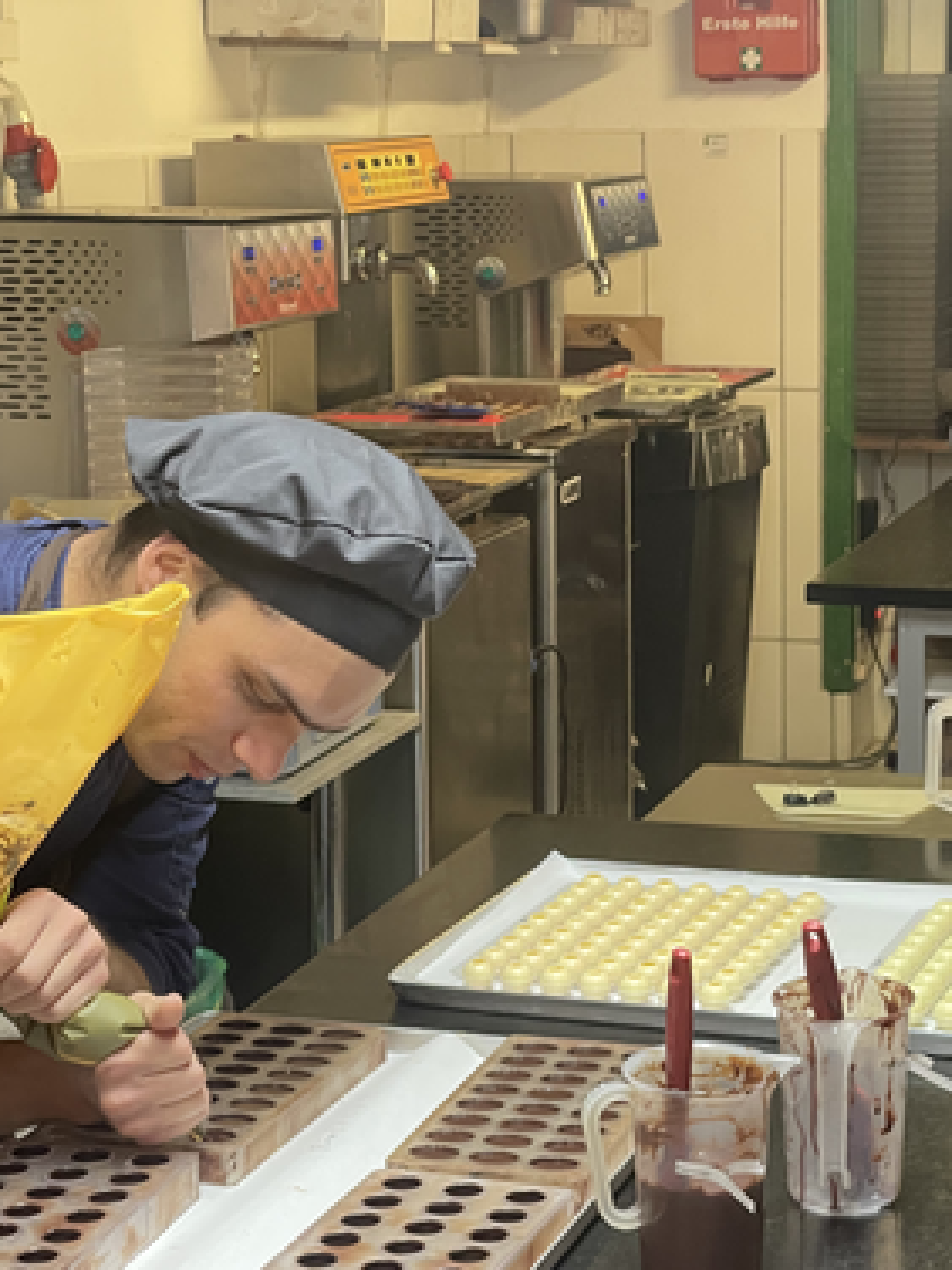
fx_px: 3044
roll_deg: +0.3
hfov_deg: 17.7
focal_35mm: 83
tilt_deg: -13.2
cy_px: 699
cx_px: 665
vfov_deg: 23.5
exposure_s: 1/50
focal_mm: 6
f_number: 2
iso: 160
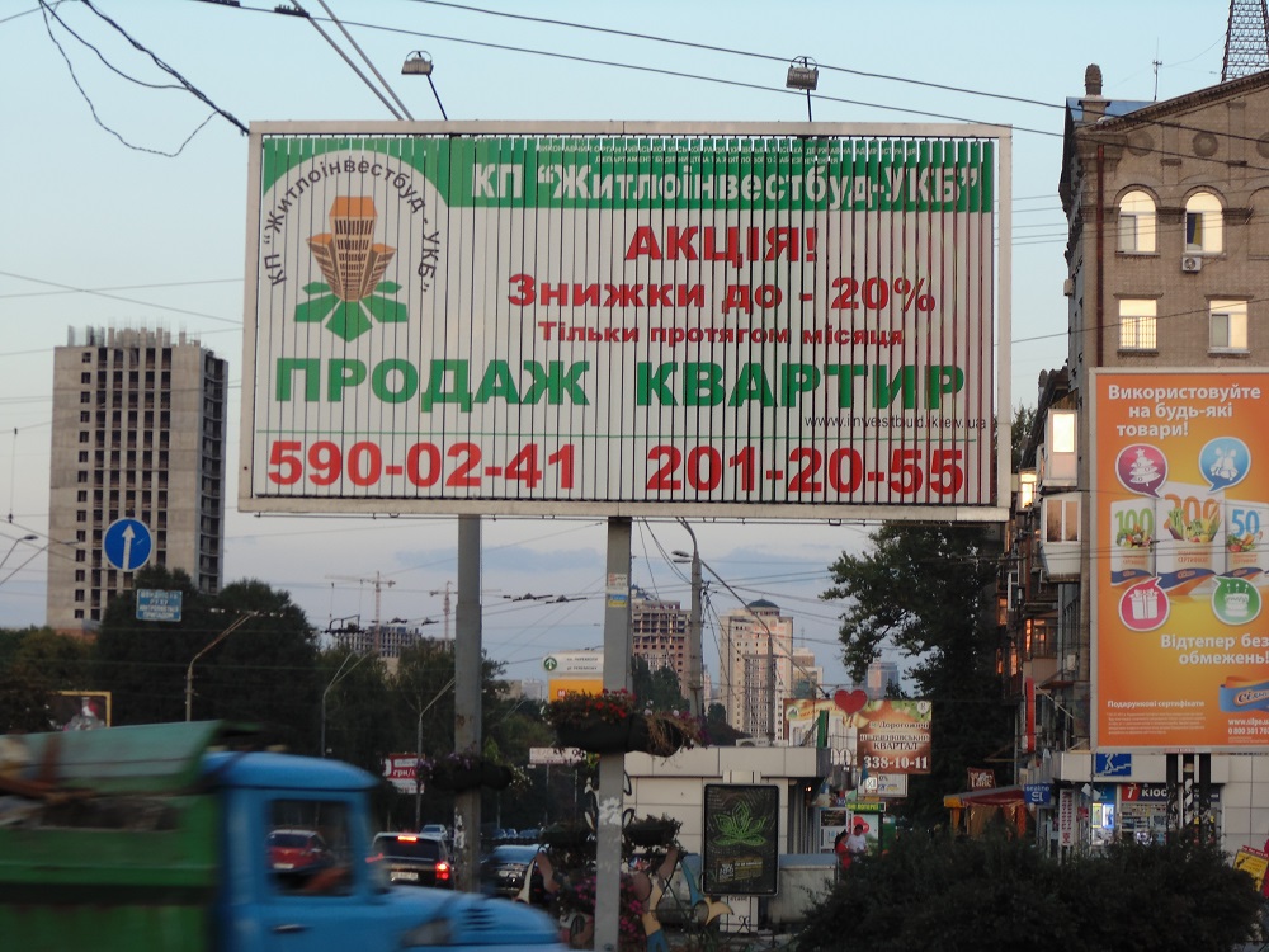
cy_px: 476
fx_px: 3886
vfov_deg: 14.0
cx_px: 634
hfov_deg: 18.5
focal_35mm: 106
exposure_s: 1/50
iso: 80
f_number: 4.5
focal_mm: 19
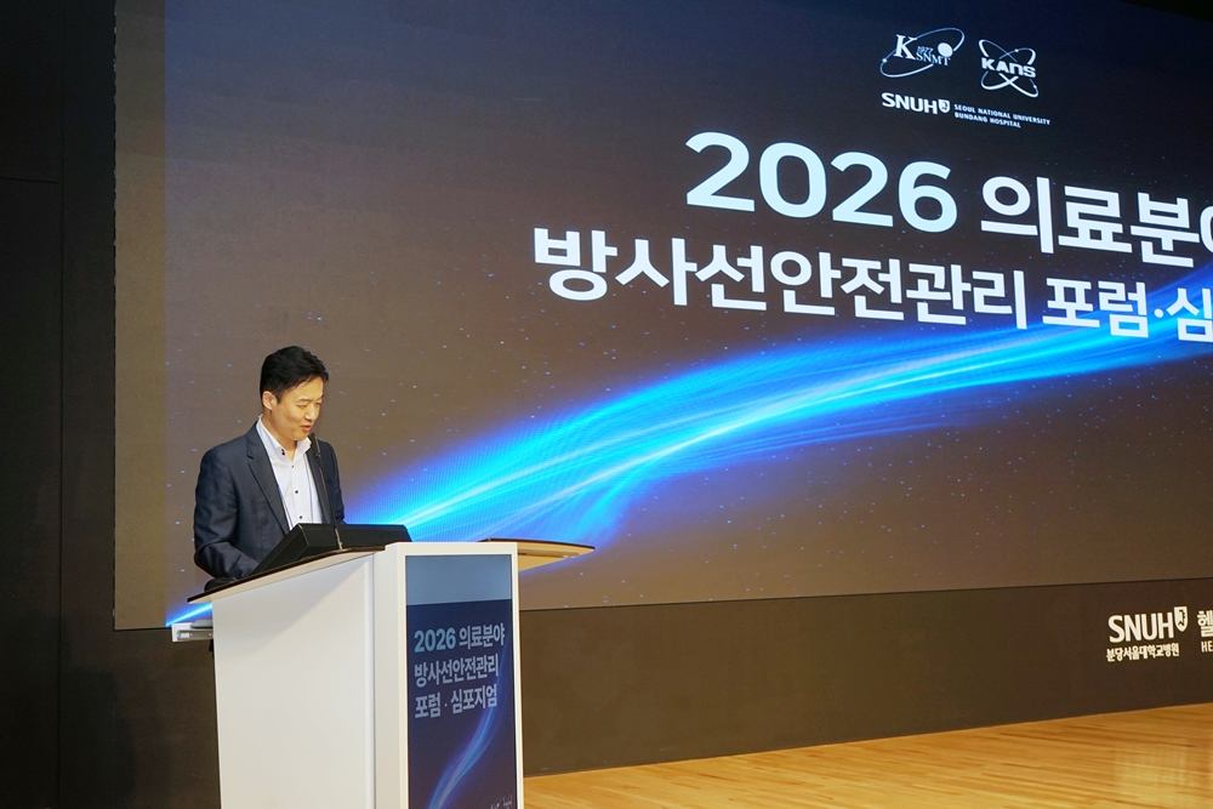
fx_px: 1415
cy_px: 404
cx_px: 606
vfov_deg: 31.9
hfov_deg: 46.4
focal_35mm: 42
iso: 400
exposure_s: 1/100
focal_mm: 42
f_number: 7.1
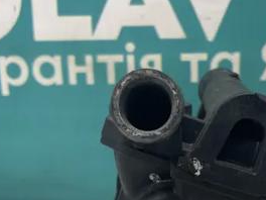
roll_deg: +1.6
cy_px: 177
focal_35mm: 63
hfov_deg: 30.5
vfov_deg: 22.8
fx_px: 484
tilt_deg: -13.6
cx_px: 178
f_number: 1.6
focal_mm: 4.2
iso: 100
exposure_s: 1/100
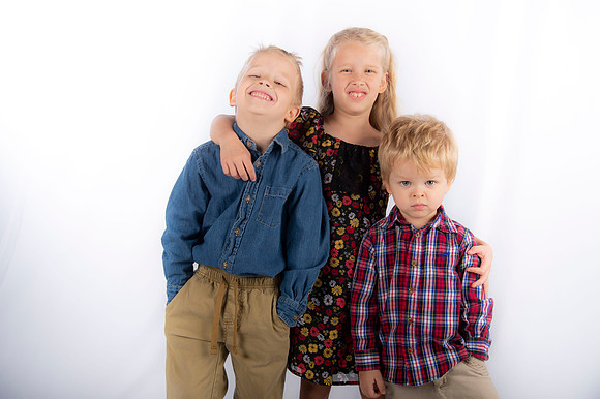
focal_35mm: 50
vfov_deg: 27.0
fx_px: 833
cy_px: 200
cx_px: 300
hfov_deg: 39.6
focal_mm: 50
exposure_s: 1/200
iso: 100
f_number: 5.6
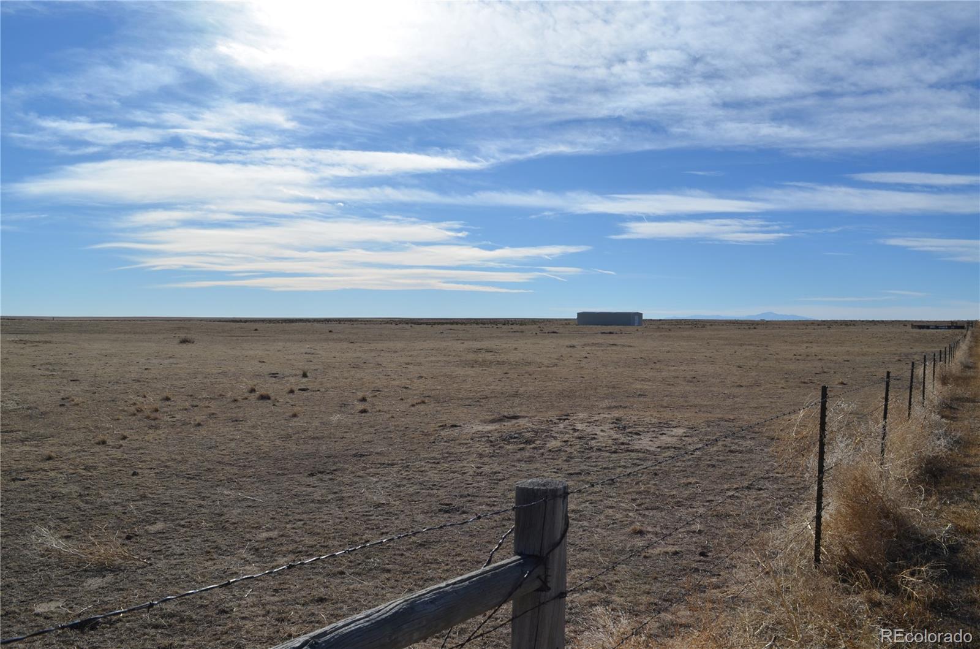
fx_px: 733
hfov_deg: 67.5
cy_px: 324
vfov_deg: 47.7
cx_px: 490
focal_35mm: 27
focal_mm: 18
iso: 100
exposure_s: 1/400
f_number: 10
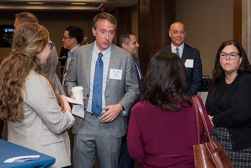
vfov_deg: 31.9
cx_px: 126
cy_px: 84
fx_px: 293
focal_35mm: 42
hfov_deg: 46.4
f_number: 5
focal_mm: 42
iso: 800
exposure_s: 1/125
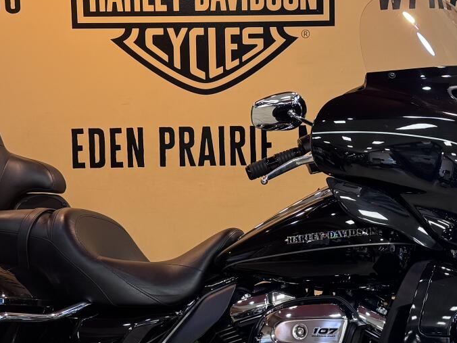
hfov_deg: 27.3
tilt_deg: -5.4
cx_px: 275
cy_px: 196
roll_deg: +1.0
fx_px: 937
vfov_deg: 20.7
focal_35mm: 71
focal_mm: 6.76
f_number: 1.78
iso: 200
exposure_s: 1/120
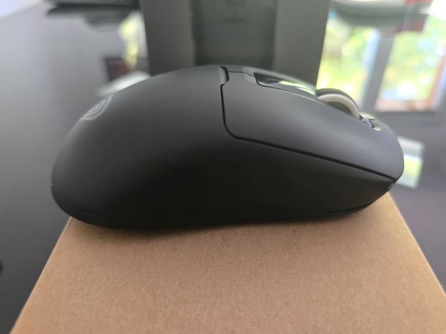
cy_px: 167
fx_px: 296
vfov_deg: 58.9
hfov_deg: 73.9
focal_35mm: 23
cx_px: 223
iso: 400
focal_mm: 6.3
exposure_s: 1/34.6
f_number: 1.7
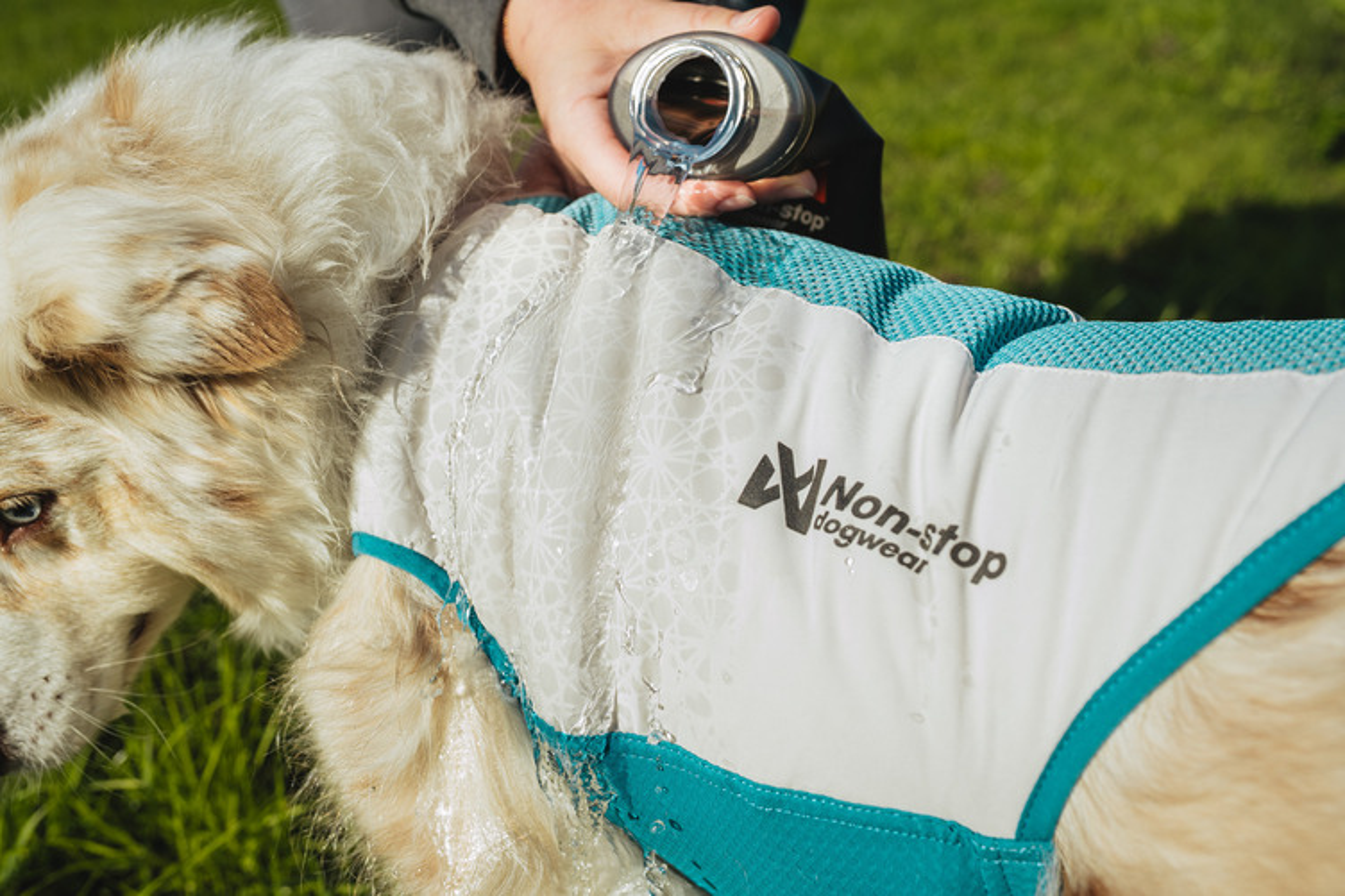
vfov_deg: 37.8
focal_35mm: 35
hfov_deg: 54.4
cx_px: 672
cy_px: 448
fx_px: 1307
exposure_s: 1/1250
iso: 400
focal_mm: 35
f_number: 5
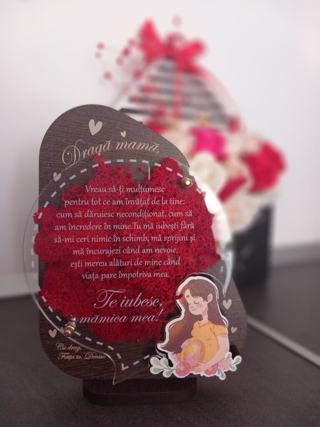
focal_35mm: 25
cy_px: 214
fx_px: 308
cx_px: 160
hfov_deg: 54.9
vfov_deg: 69.4
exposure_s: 1/50
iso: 200
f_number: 2
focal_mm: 4
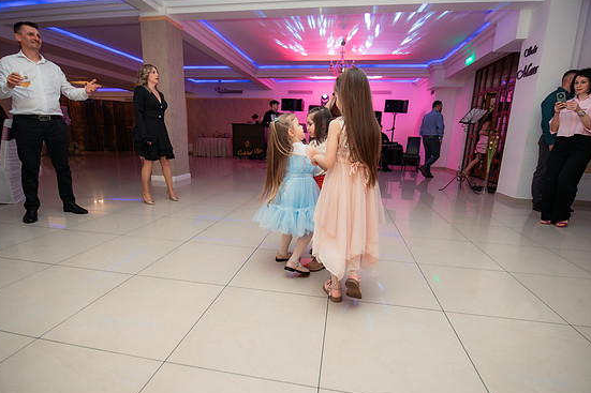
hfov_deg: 93.3
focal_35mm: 17
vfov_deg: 70.4
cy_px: 207
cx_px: 295
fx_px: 279
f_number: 2.8
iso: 1600
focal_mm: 15
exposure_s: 1/200
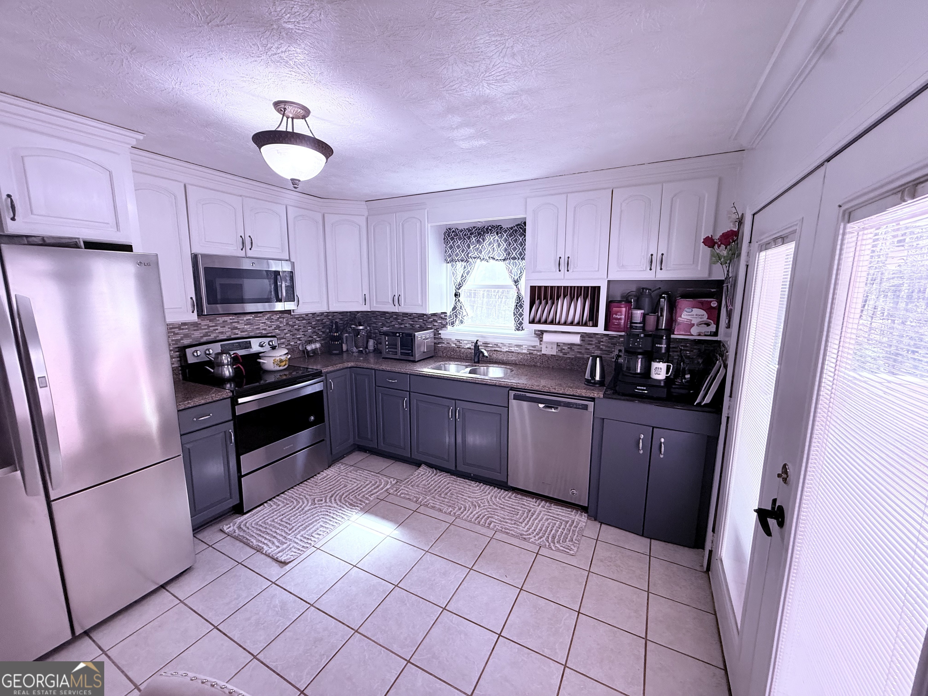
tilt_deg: -9.1
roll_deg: -0.2
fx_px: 375
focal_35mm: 14
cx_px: 464
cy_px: 348
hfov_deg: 102.1
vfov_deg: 85.7
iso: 200
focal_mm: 2.22
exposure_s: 1/120
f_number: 2.2
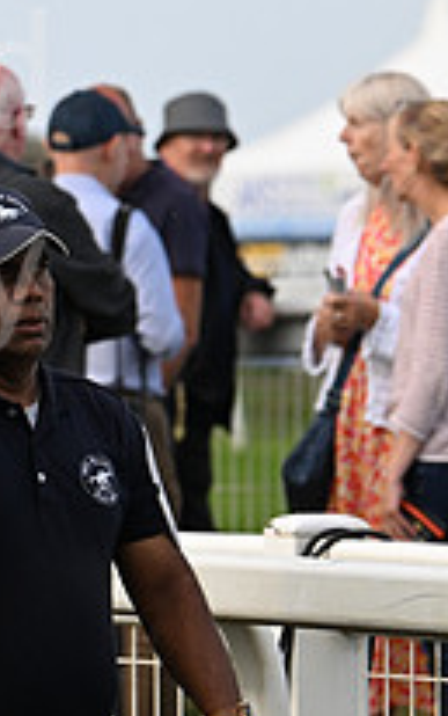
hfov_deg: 3.4
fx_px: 7550
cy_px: 103
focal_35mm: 387
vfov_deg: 5.4
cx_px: -396
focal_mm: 135
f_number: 4.5
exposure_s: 1/3200
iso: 1000
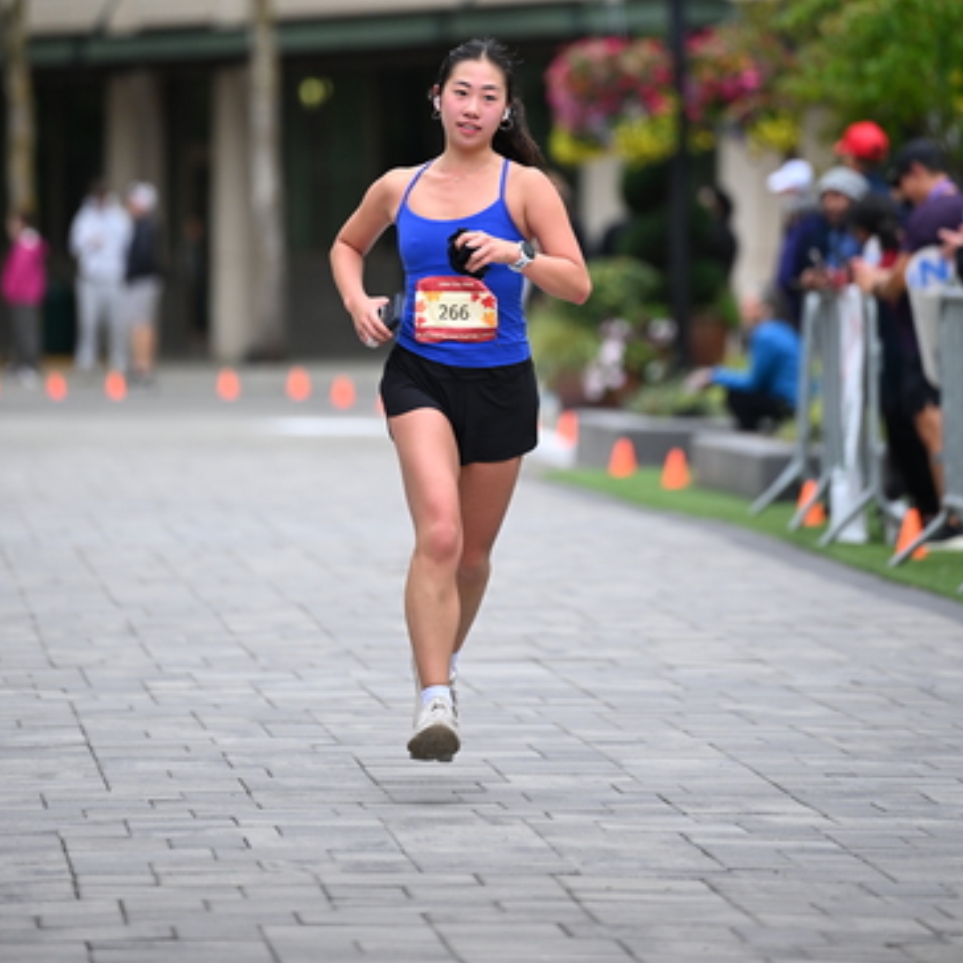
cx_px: 483
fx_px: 8089
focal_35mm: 257
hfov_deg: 6.8
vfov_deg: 6.8
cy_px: 238
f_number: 2.8
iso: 640
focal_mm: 200
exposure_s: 1/2000
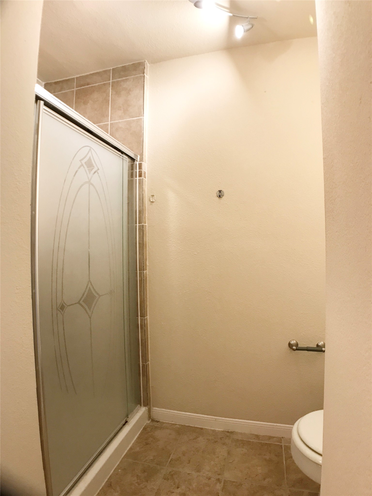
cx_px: 186
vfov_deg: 63.4
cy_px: 248
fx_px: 401
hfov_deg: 49.7
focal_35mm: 28
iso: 40
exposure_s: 1/17
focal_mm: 3.99
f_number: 1.8
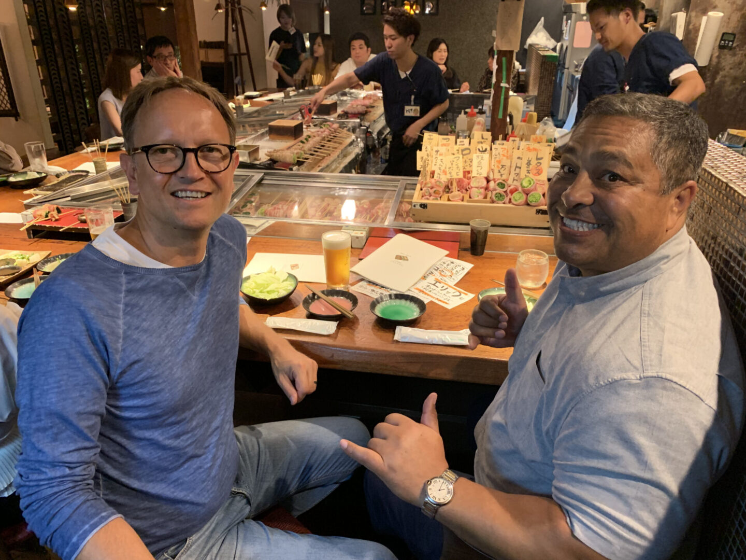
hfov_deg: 67.3
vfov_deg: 53.1
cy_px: 280
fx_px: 560
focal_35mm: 26
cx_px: 373
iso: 500
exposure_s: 1/25
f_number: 1.8
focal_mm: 4.25
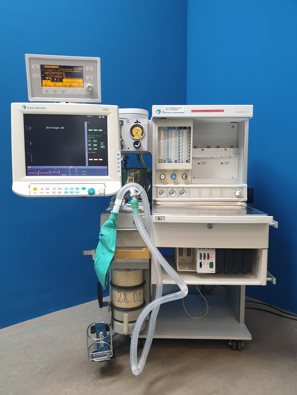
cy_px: 198
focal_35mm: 26
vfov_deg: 67.3
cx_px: 148
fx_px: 297
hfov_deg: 53.1
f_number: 2.4
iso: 320
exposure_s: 1/50
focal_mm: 4.3
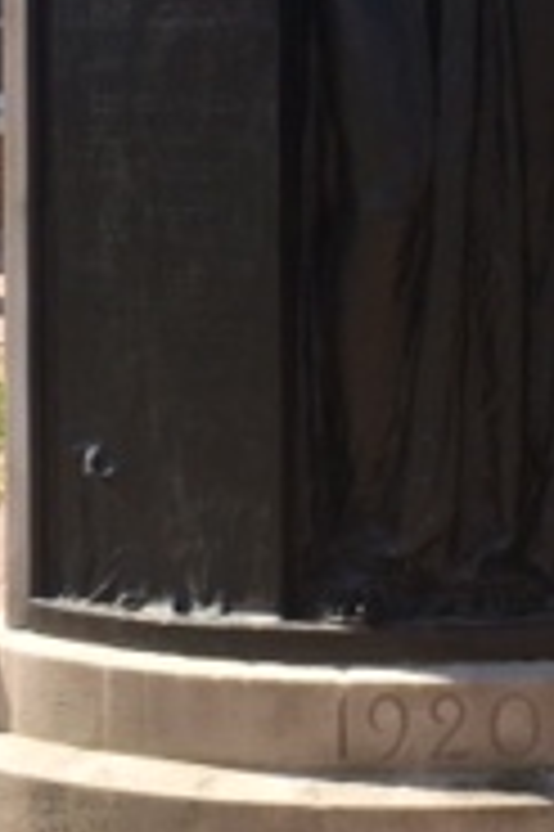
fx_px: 2497
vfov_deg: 18.8
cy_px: 225
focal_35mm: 108
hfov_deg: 12.6
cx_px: 491
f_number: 2.2
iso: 32
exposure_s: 1/1282
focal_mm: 4.12
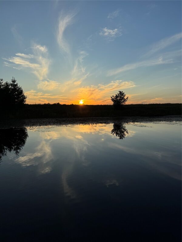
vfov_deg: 71.6
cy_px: 121
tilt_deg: -3.5
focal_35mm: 24
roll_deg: +1.5
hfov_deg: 56.8
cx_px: 91
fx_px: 168
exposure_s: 1/5348
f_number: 1.78
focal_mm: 6.76
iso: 80
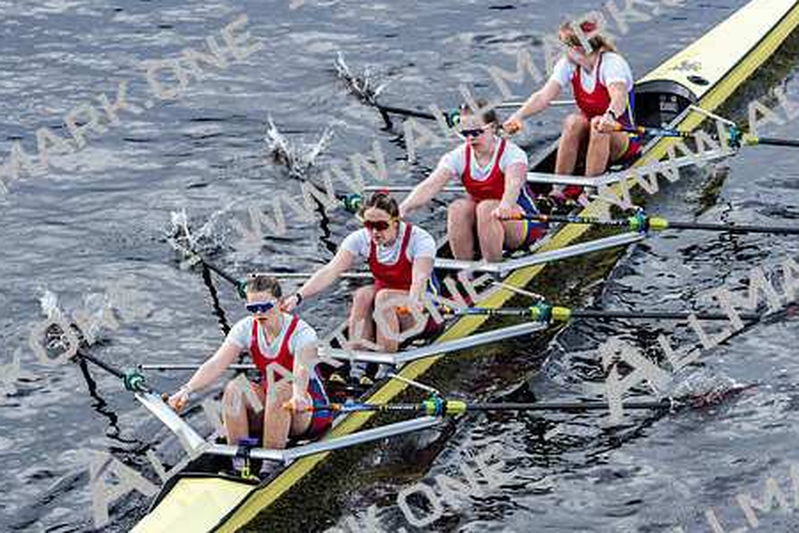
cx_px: 449
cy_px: 253
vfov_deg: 4.3
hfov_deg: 6.5
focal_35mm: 316
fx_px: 7013
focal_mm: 245
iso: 1000
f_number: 5.6
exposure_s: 1/1250
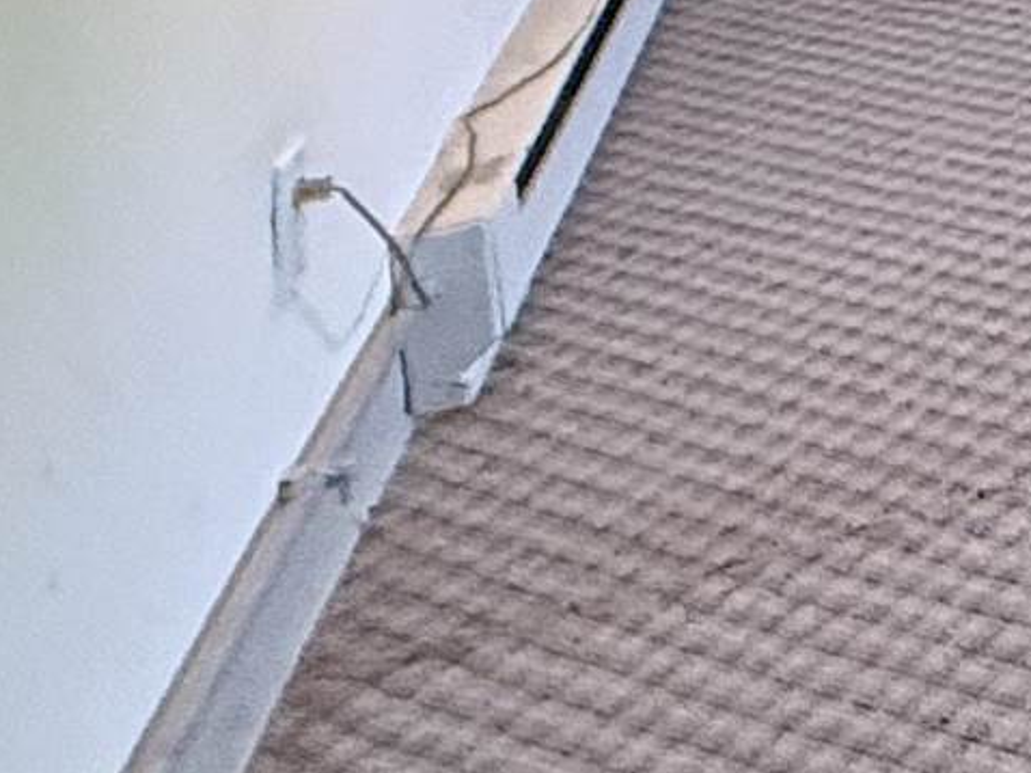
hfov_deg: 13.0
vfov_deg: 13.7
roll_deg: -0.1
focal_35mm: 90
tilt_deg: -4.2
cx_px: 2754
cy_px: -814
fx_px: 2679
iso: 400
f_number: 2.2
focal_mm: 2.22
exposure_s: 1/60
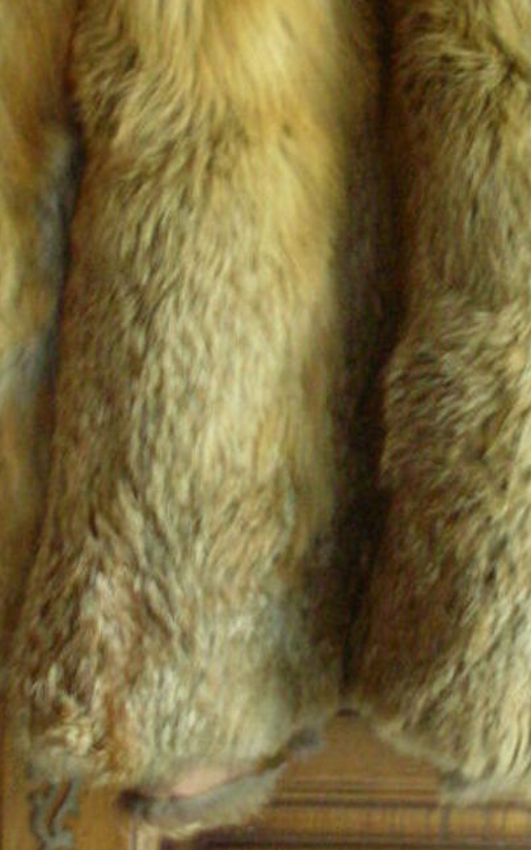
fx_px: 3080
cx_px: 479
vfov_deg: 15.5
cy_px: 64
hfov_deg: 9.8
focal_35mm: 133
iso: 200
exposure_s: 1/12.3
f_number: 4
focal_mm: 10.1
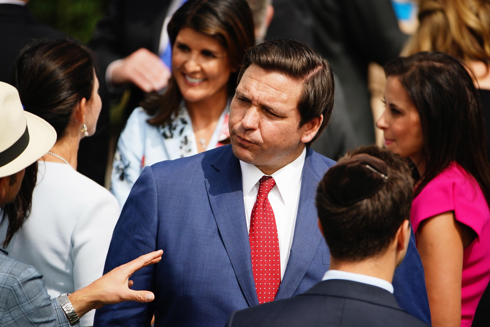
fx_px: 7622
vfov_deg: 2.5
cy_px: 164
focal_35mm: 560
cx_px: 245
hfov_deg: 3.7
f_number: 5.6
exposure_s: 1/1000
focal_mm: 560
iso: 250
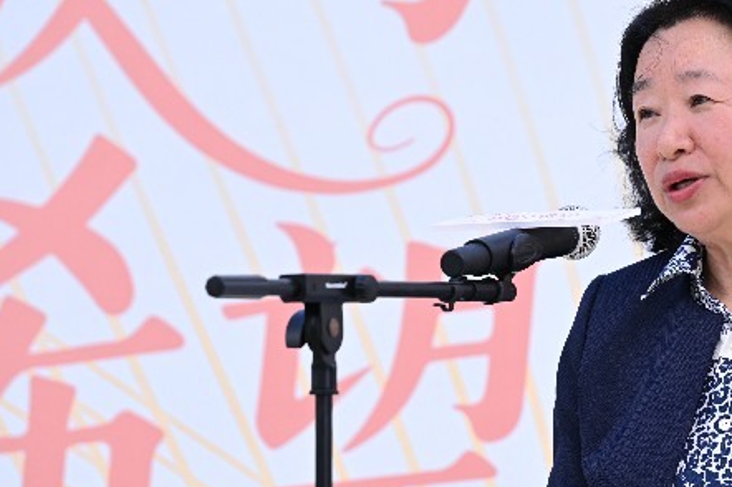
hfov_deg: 7.4
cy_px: 219
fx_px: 5648
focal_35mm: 278
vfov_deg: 4.9
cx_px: 570
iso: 100
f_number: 4
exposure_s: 1/125
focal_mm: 120
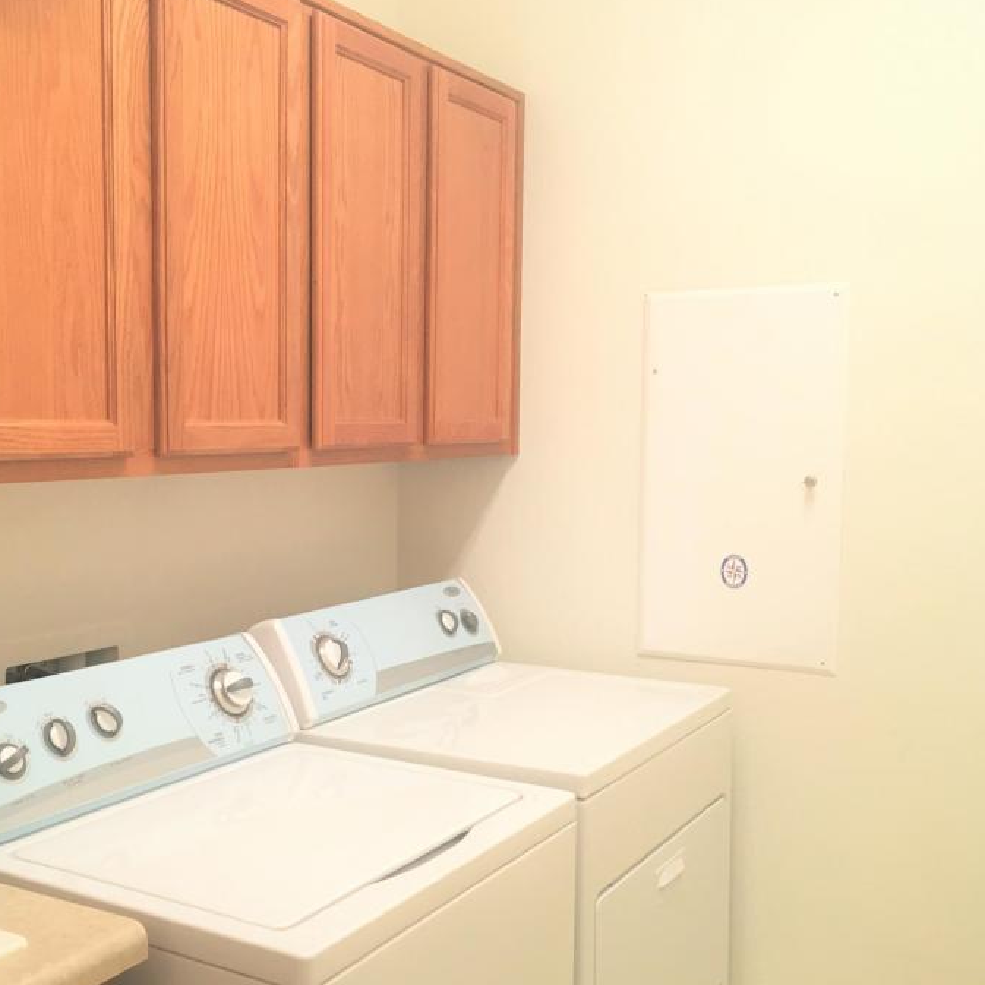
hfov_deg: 42.5
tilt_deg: -4.8
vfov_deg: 42.8
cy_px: 528
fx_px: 1256
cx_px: 359
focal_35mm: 39
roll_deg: +0.2
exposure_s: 1/30
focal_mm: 4.15
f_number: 2.2
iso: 64
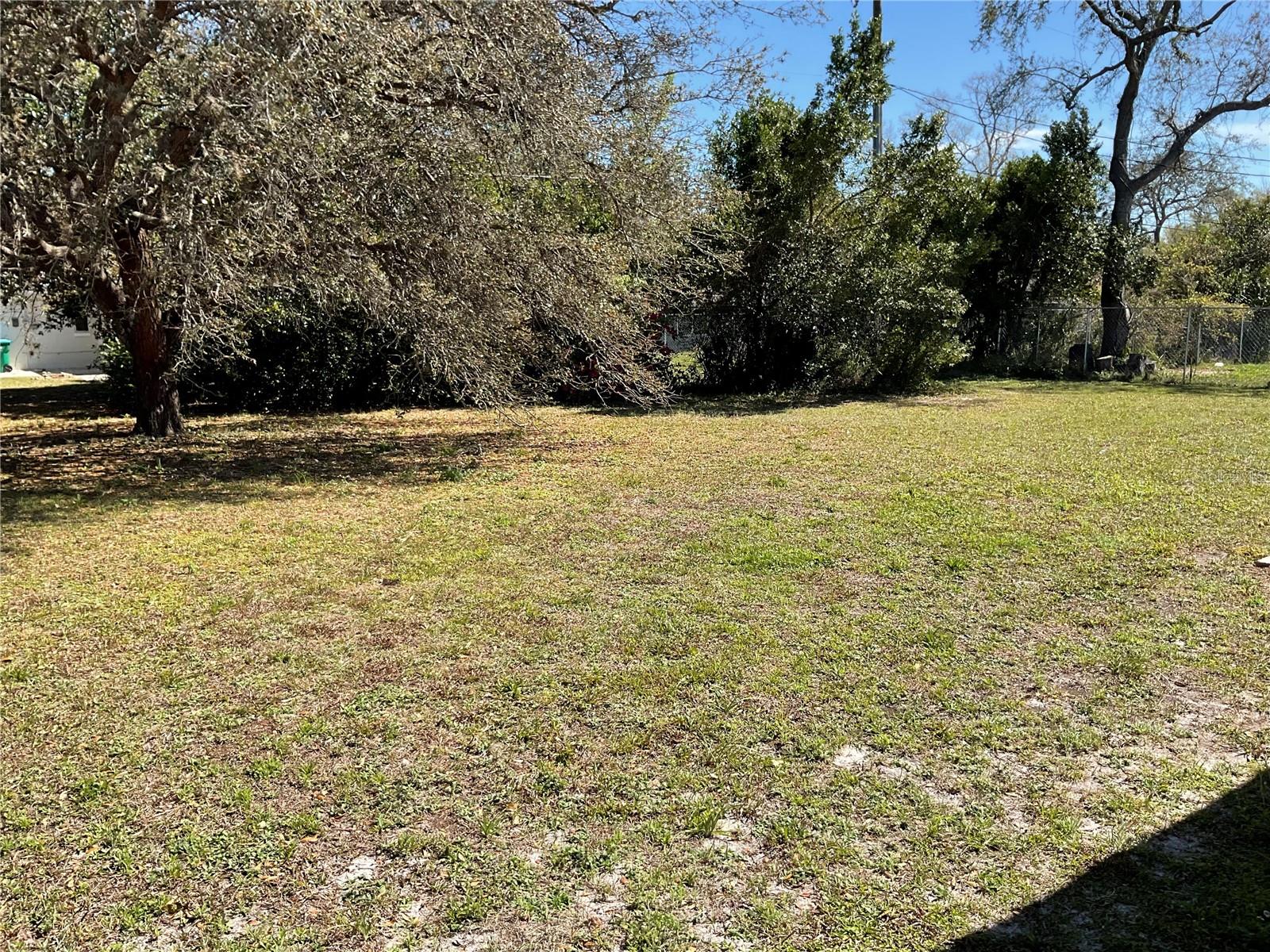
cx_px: 635
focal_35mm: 29
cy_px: 476
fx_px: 1064
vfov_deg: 48.2
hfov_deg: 61.7
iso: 16
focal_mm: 3
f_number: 1.8
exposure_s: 1/1055
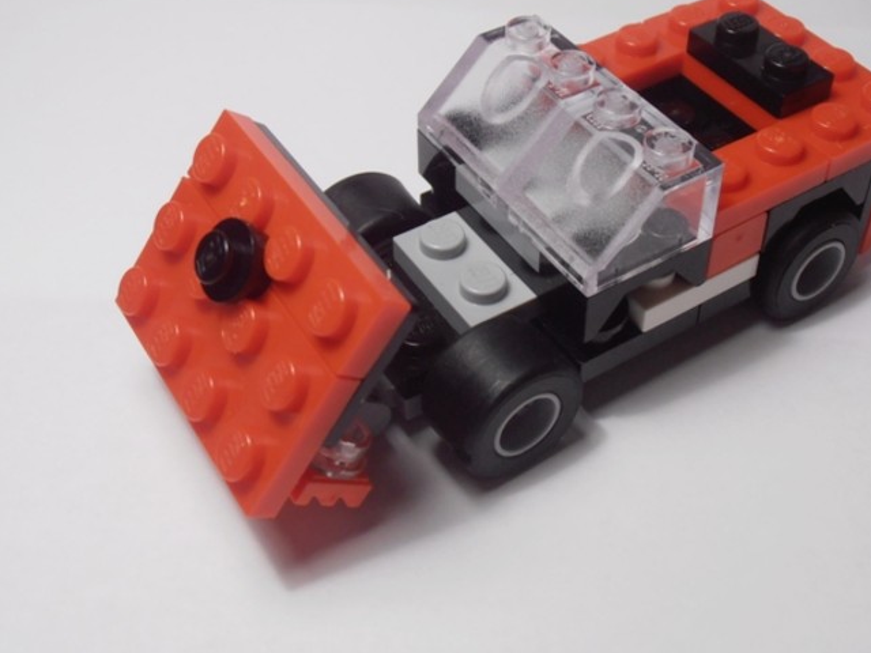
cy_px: 243
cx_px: 502
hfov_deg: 36.7
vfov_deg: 27.9
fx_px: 1308
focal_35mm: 52
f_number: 3.9
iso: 80
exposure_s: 1/50
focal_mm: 6.61
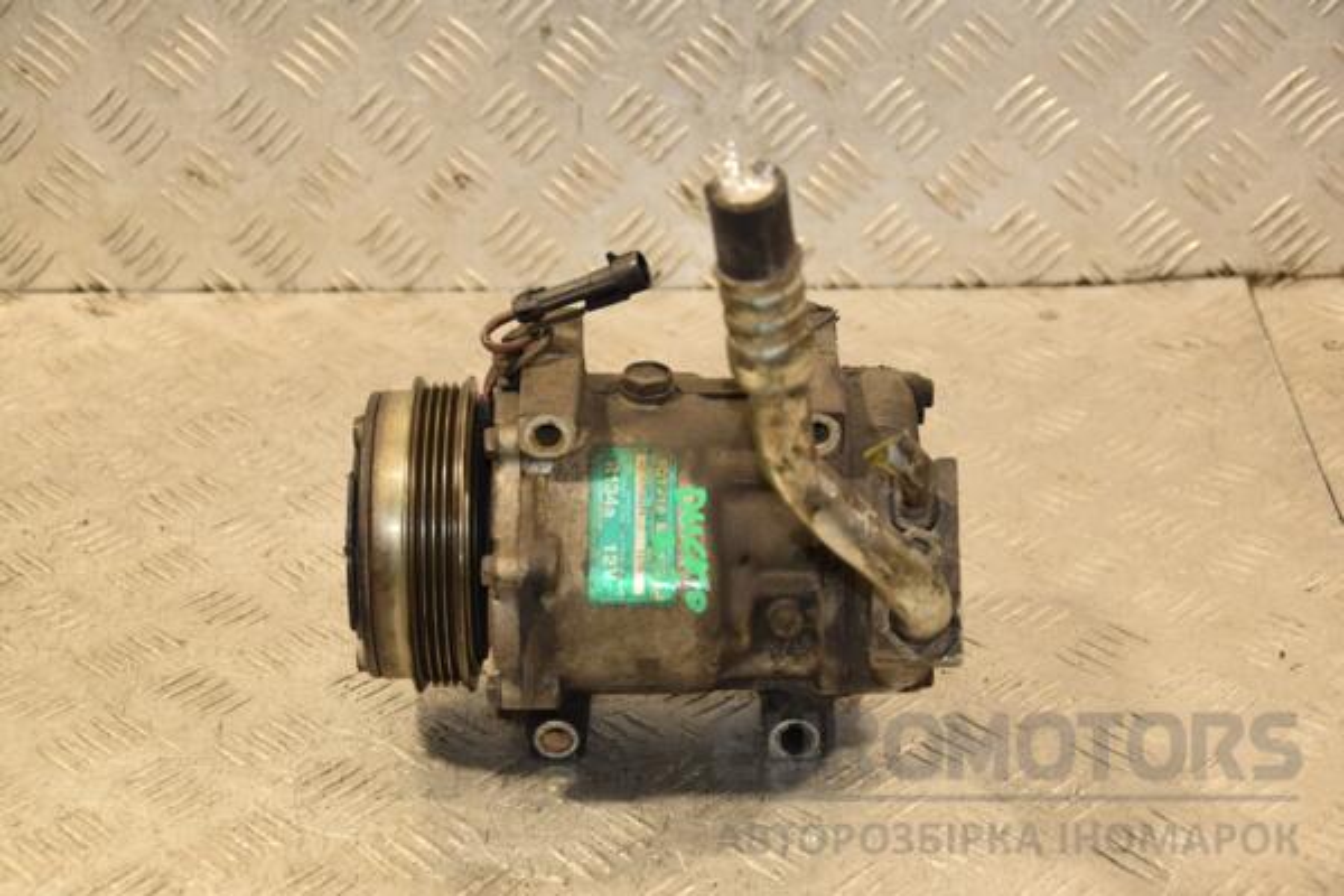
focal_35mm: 75
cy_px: 448
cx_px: 672
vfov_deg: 18.2
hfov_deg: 27.0
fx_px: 2800
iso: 800
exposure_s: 1/125
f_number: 5
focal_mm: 50
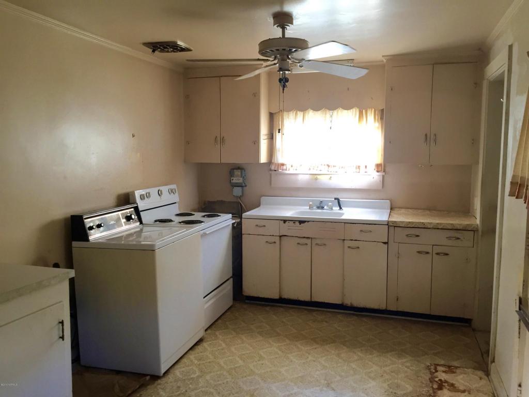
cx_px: 264
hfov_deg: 61.7
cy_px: 198
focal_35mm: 29
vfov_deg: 48.2
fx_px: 443
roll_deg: -1.1
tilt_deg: -5.1
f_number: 2.2
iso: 64
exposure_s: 1/30
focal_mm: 4.15
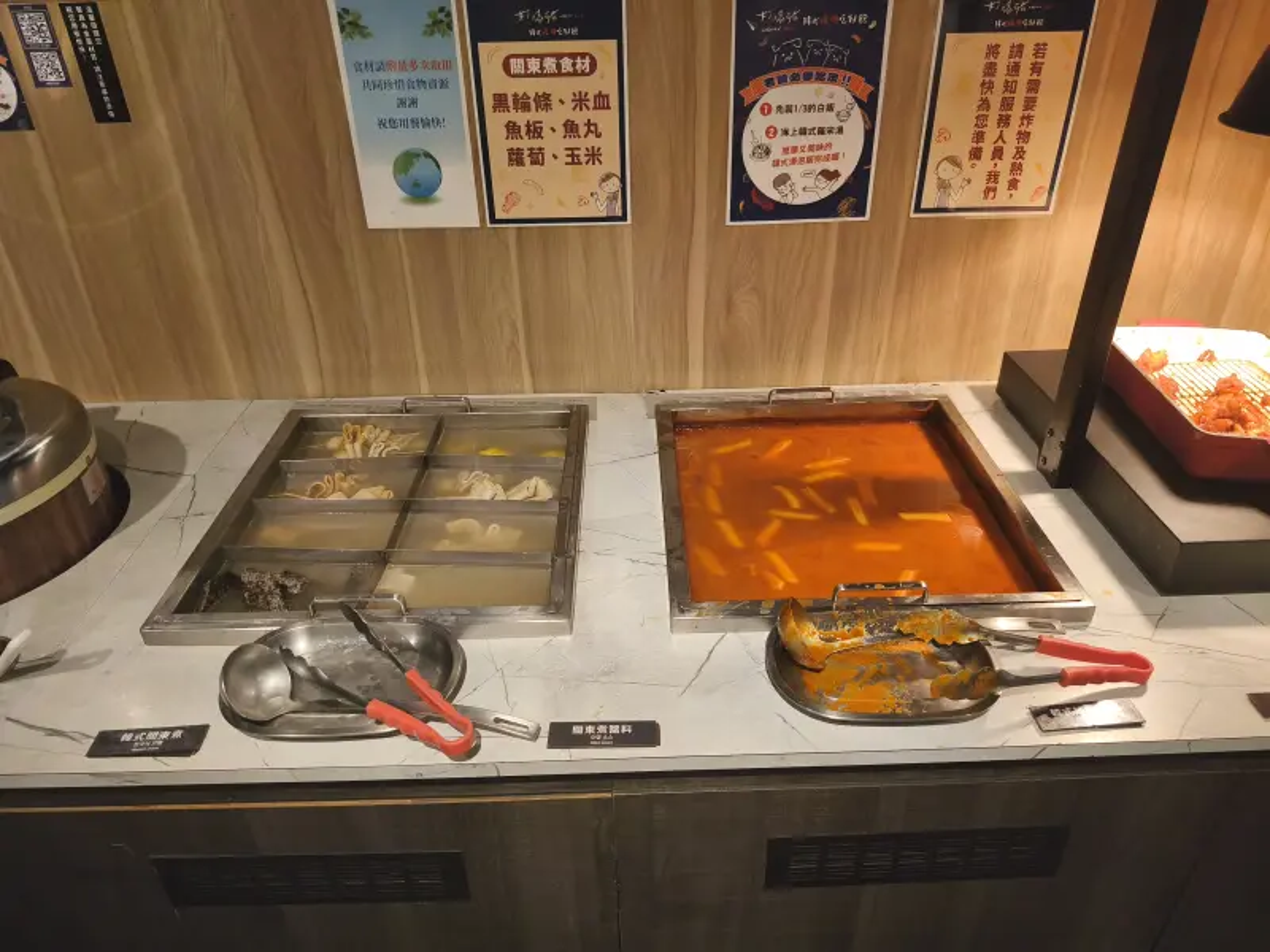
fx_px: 844
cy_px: 476
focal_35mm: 23
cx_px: 635
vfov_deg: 58.9
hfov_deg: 73.9
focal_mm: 6.18
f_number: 1.65
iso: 320
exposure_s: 1/120
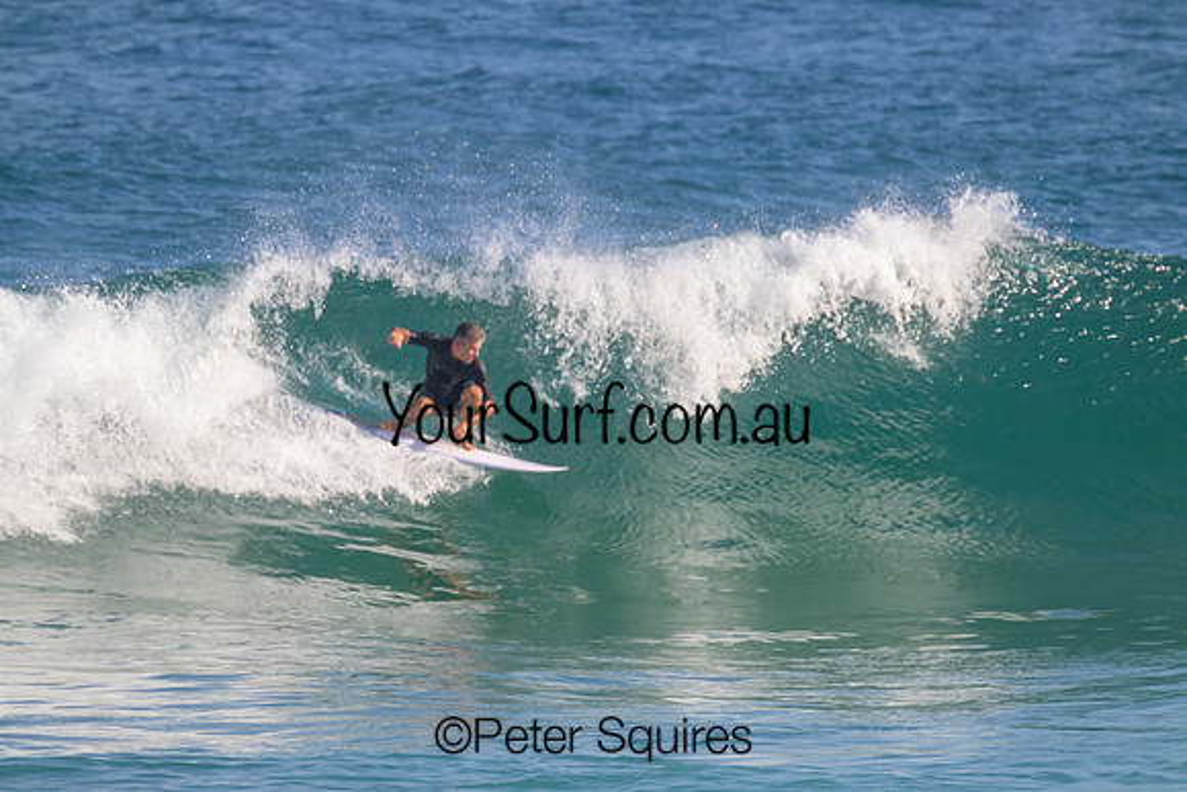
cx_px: 594
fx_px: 26383
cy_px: 396
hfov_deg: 2.6
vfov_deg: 1.7
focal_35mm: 800
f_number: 11
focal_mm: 800
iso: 1800
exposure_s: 1/2000
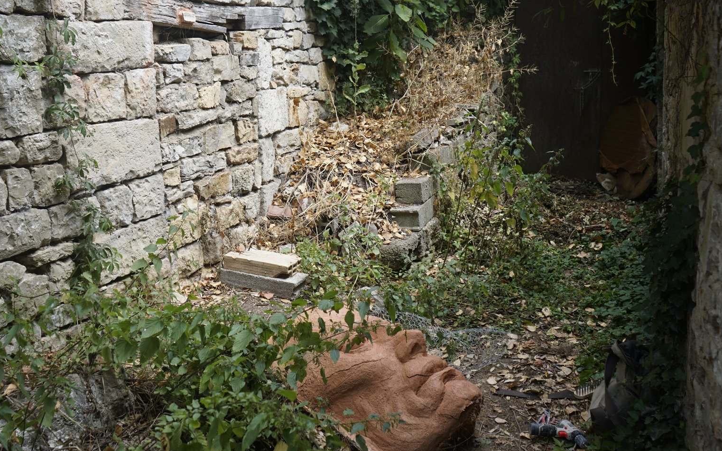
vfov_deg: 35.1
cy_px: 167
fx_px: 708
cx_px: 345
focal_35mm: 36
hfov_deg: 54.0
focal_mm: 28
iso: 125
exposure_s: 1/160
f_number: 4
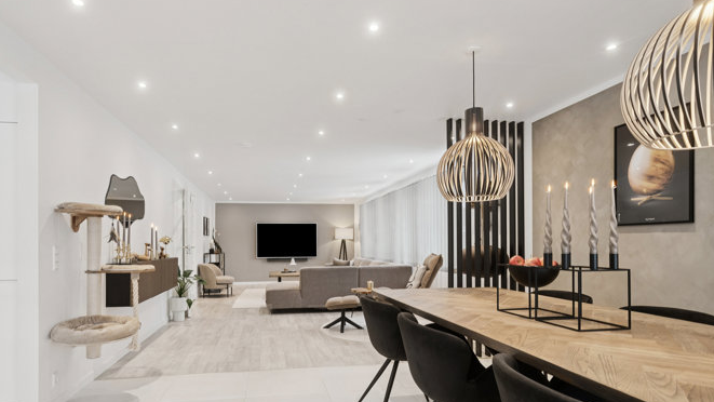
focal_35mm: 19
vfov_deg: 58.0
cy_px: 237
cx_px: 319
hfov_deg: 89.2
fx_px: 360
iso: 640
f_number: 5
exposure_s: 1/125
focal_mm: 15
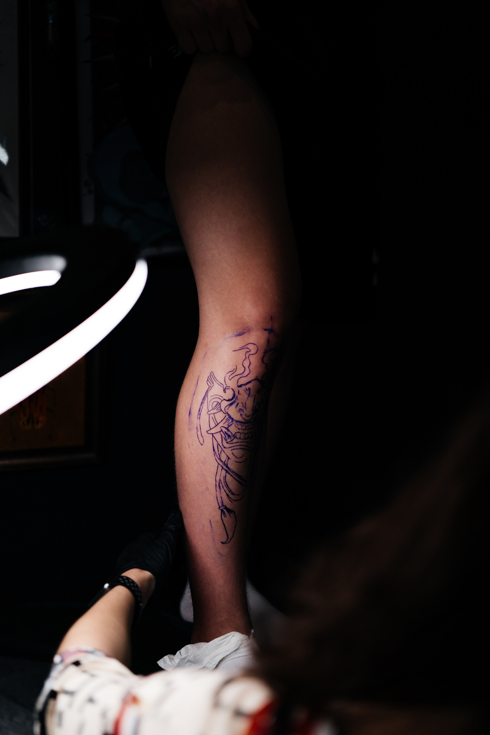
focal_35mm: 45
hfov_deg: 29.9
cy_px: 368
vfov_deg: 43.6
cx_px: 245
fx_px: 919
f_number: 1.8
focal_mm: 45
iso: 500
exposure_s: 1/1250
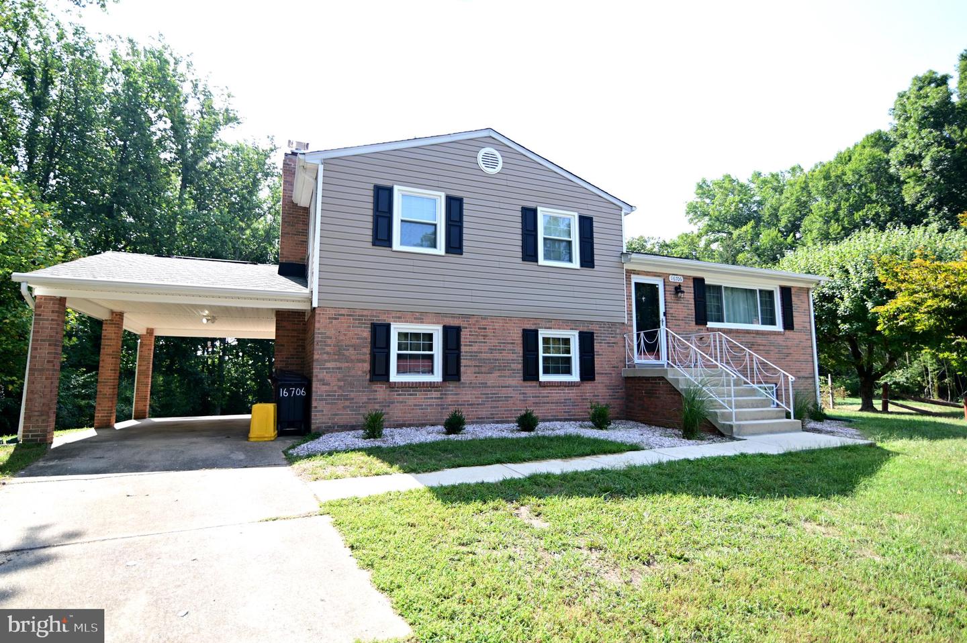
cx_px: 484
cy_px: 322
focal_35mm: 19
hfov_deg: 86.9
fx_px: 510
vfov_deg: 64.5
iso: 100
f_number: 2.8
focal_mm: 19
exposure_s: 1/500
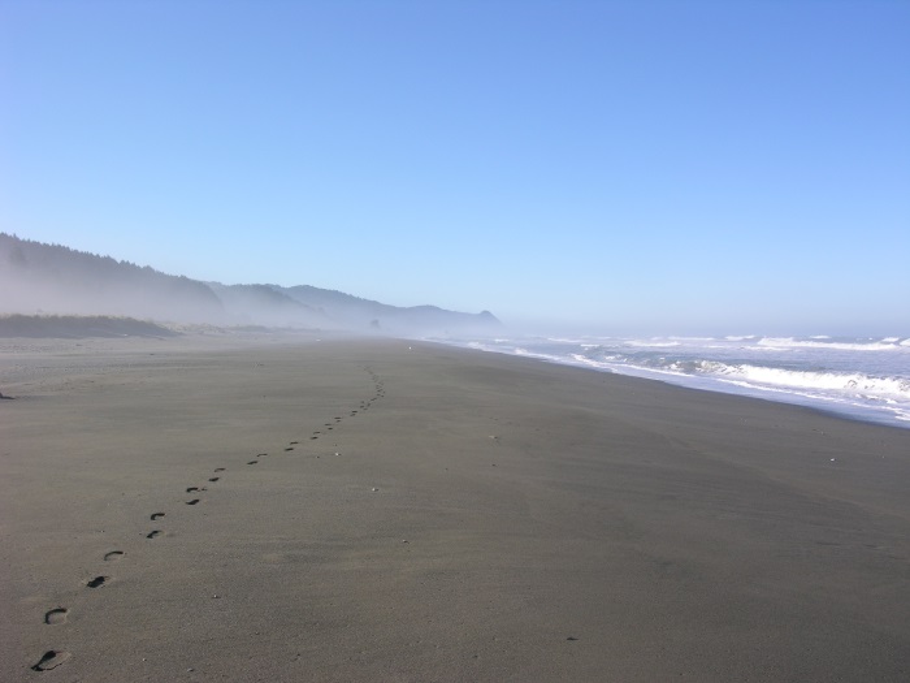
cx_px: 455
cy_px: 342
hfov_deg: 52.6
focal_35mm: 35
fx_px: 920
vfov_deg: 40.7
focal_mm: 8.9
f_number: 5.6
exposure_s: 1/207
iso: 50
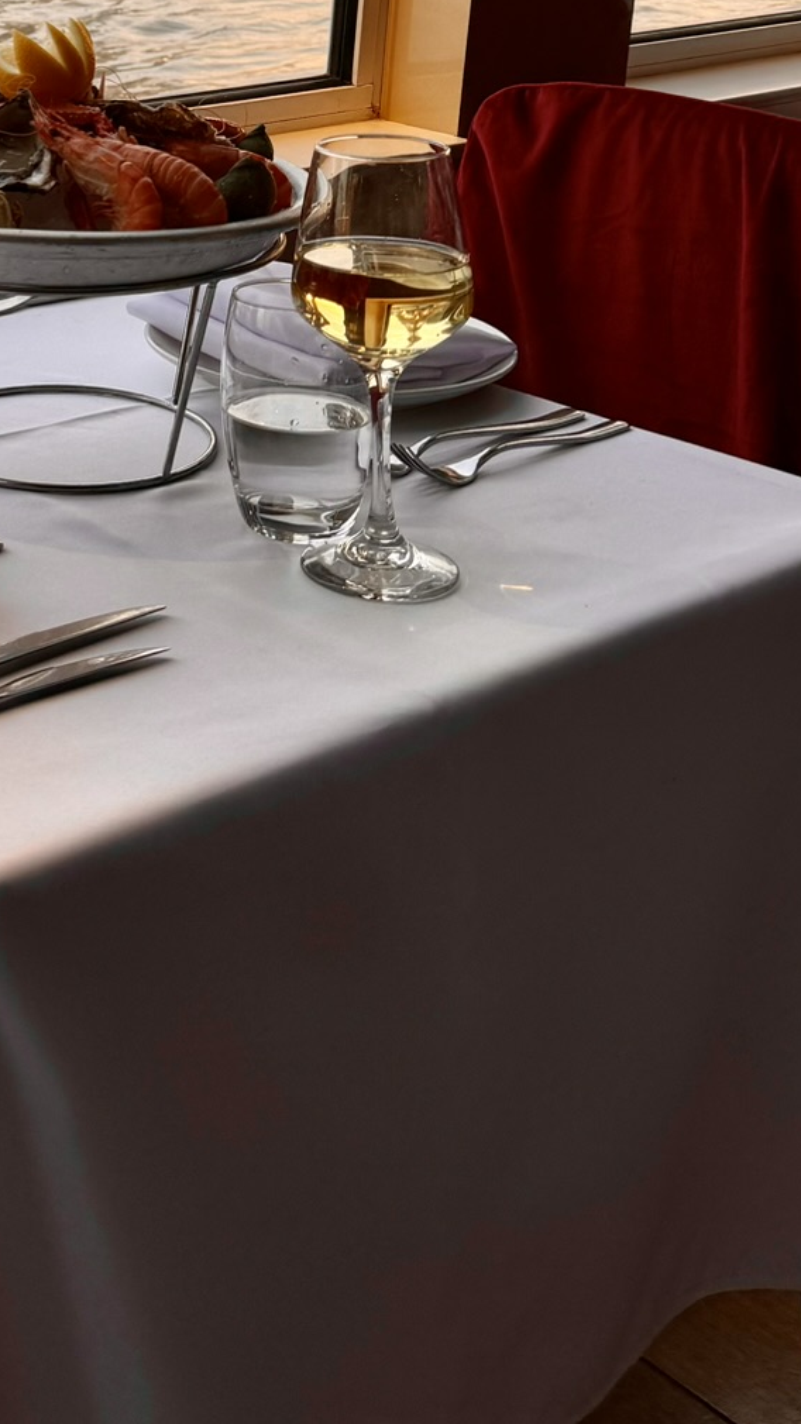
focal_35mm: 53
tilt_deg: -6.3
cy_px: 25
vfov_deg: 35.7
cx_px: -196
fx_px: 2002
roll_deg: +2.3
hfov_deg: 20.9
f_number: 1.78
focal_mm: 6.76
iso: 80
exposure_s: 1/315
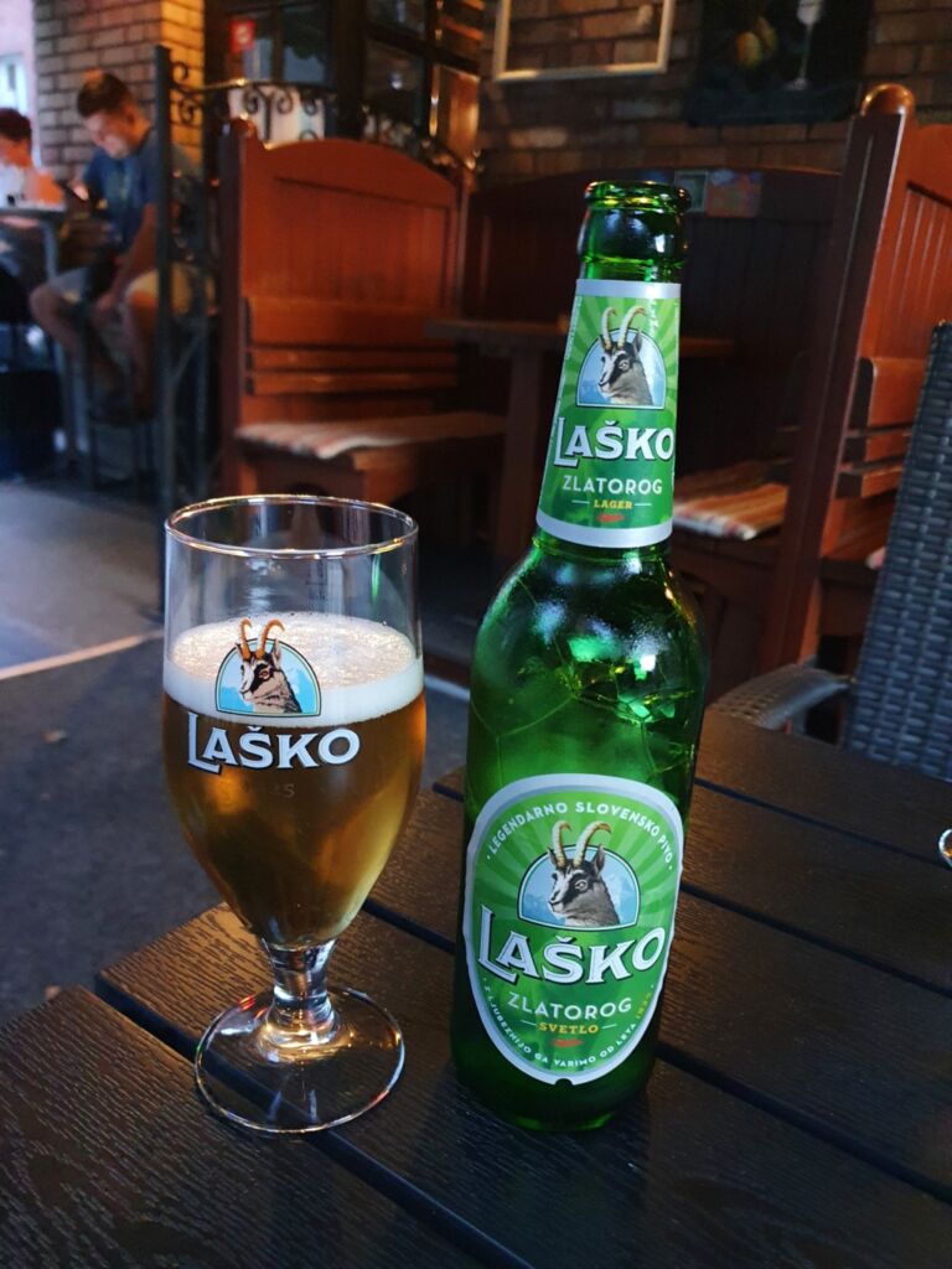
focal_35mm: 26
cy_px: 634
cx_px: 476
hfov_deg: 53.1
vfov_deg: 67.3
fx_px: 953
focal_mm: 4.32
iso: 500
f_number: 1.5
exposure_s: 1/20
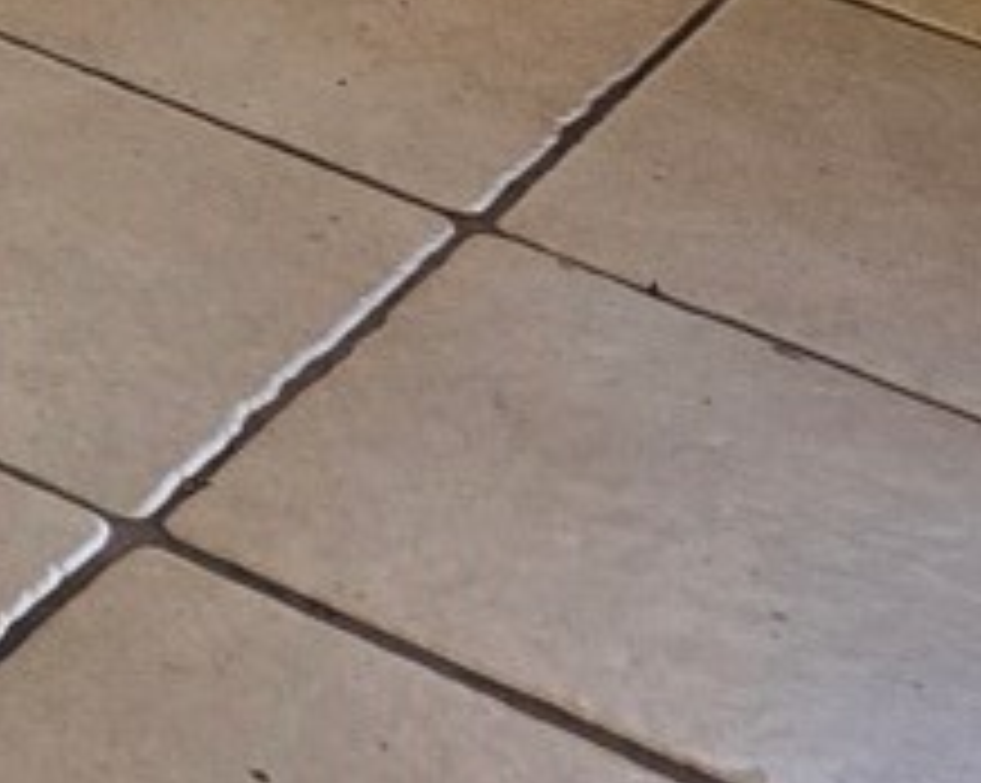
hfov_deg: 8.9
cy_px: -1908
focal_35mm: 198
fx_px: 5744
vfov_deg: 6.7
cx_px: -1305
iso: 160
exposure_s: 1/180
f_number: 1.7
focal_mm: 6.3
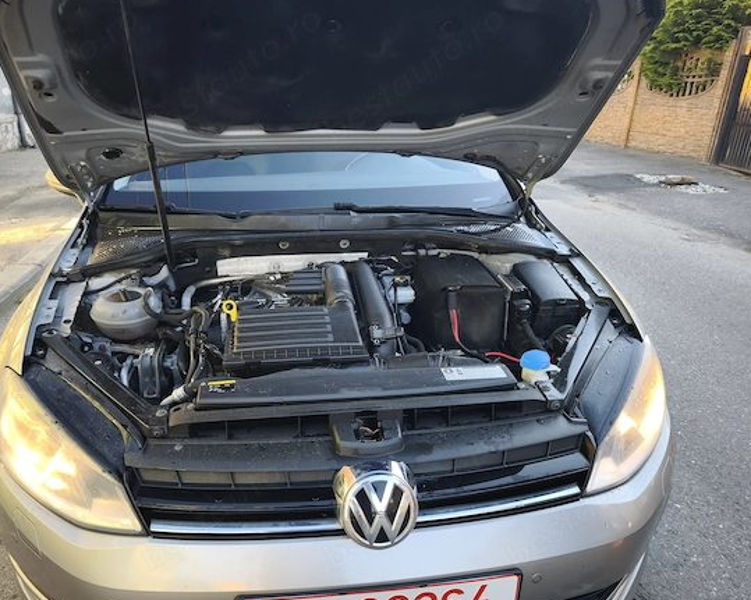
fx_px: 556
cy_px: 306
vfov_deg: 56.8
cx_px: 340
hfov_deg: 68.0
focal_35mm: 25
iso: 64
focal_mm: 6.57
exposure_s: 1/100
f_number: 1.6
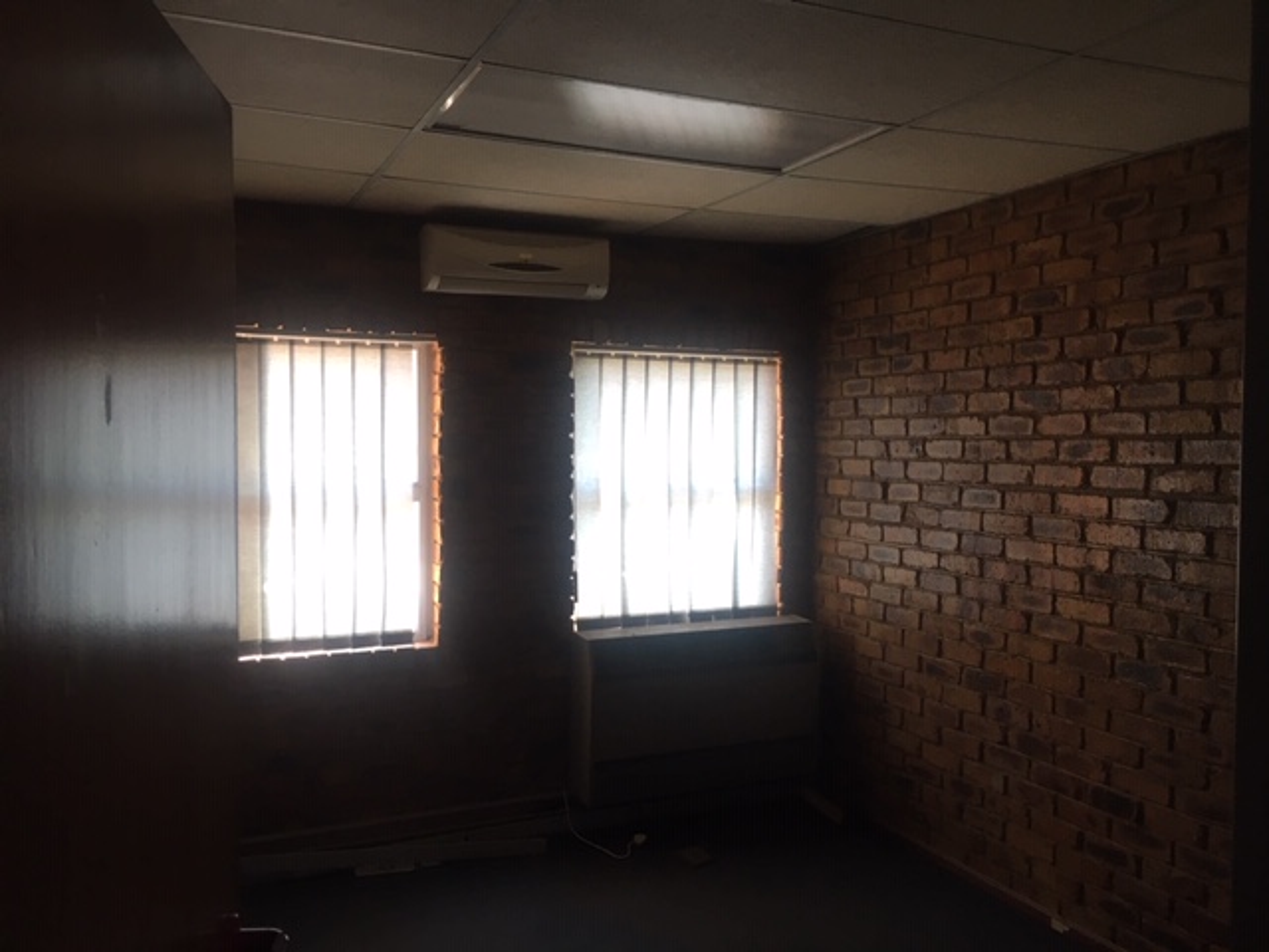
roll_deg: +0.8
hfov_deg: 61.7
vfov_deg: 48.2
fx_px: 1063
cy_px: 476
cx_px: 634
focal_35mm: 29
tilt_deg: -1.7
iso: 50
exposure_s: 1/33
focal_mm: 4.15
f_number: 2.2
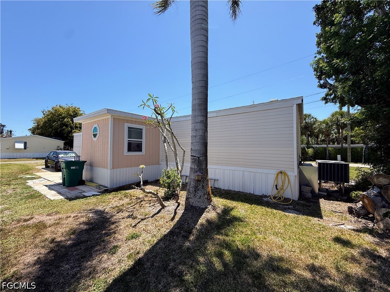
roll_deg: -0.8
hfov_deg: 102.1
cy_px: 146
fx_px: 158
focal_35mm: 14
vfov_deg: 85.7
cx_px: 195
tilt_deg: +2.8
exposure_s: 1/1368
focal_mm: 2.22
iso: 50
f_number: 2.2
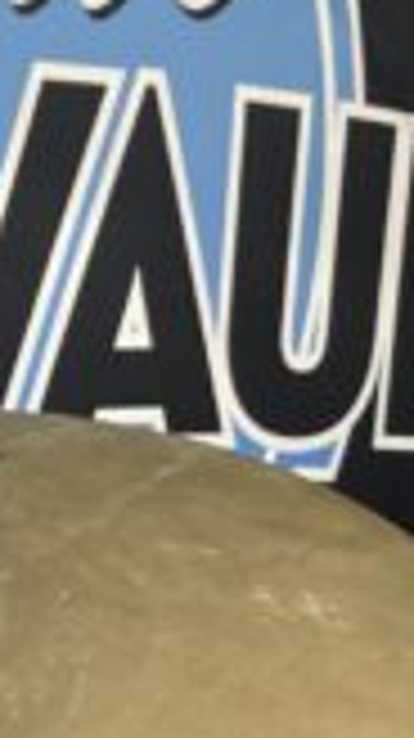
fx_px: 1643
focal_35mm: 84
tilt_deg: -8.2
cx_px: -158
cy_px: 482
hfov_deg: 13.7
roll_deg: -0.2
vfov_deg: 25.2
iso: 160
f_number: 1.8
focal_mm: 3.99
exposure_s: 1/60
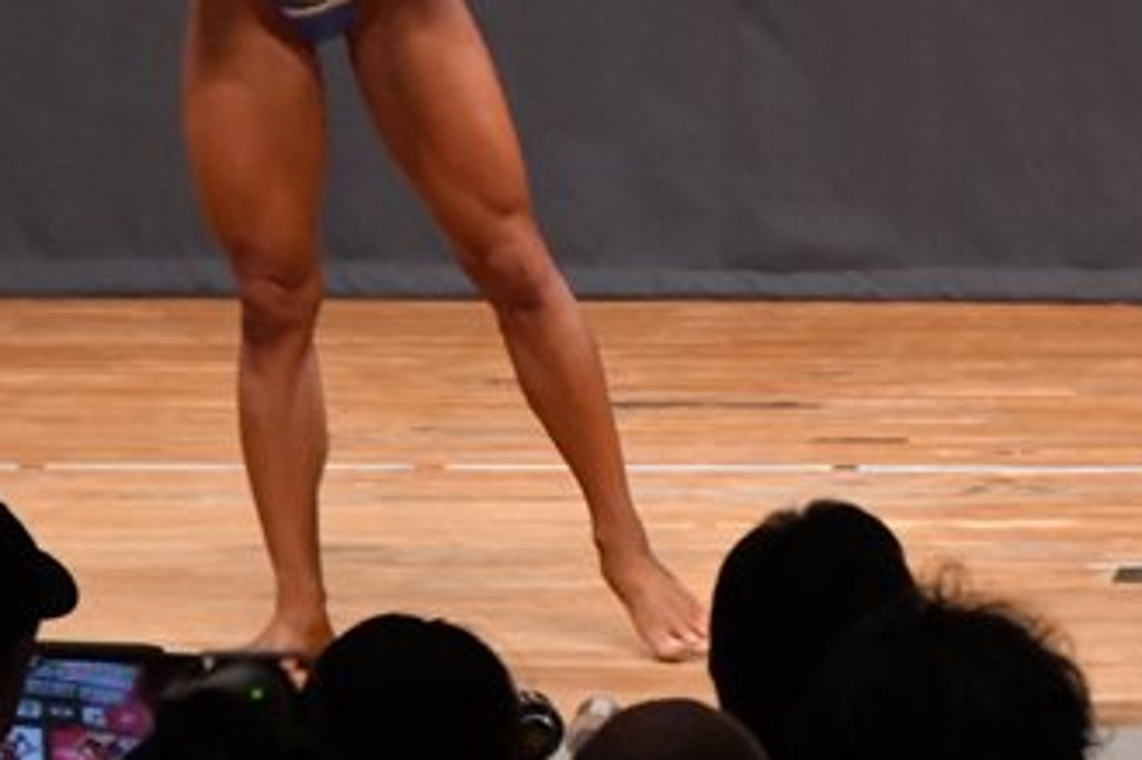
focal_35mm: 601
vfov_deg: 2.3
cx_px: 1310
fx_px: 19055
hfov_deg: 3.4
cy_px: 111
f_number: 5.6
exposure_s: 1/400
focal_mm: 170
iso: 8000
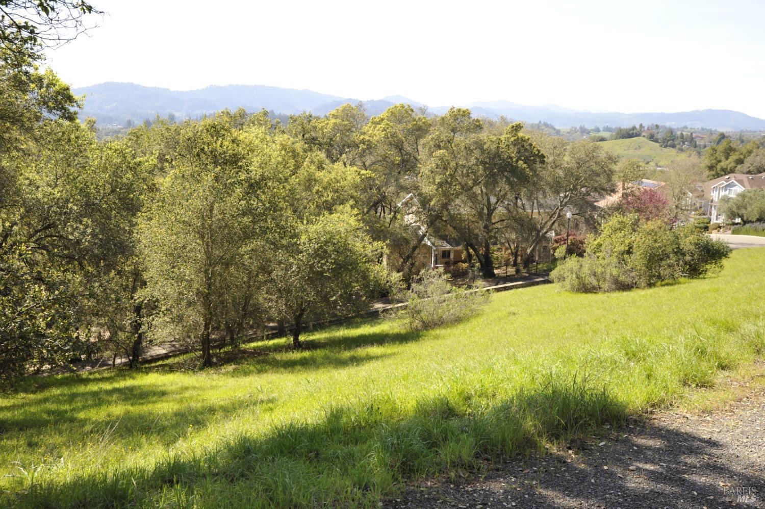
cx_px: 382
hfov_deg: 55.8
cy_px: 254
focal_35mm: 34
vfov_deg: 38.8
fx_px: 722
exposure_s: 1/750
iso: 800
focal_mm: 34
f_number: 6.7
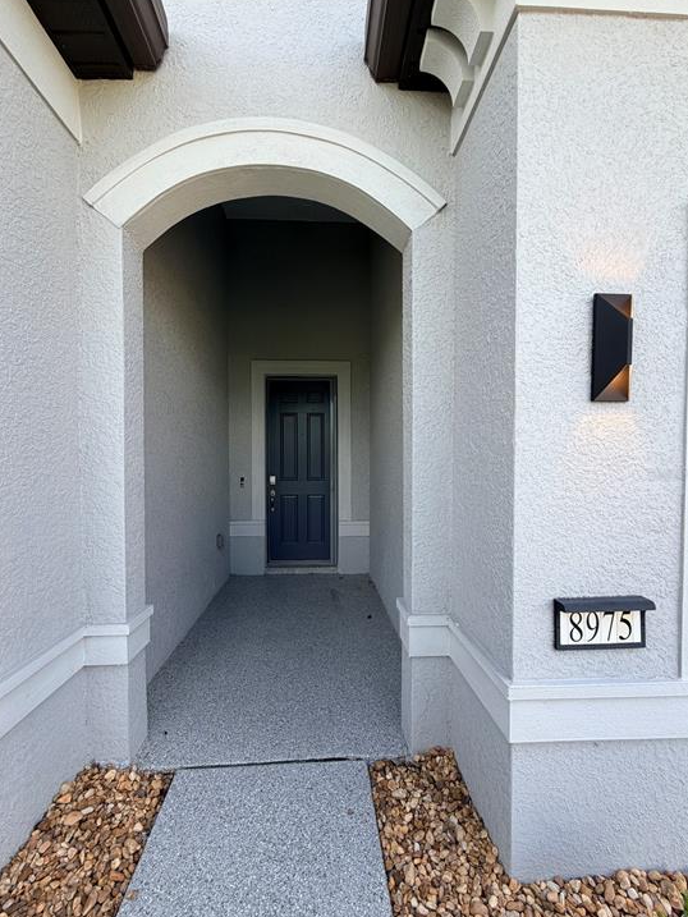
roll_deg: +0.6
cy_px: 474
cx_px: 339
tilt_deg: -1.6
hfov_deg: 81.8
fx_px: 397
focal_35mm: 15
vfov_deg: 98.1
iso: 40
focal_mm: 2.22
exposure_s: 1/252
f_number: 2.2
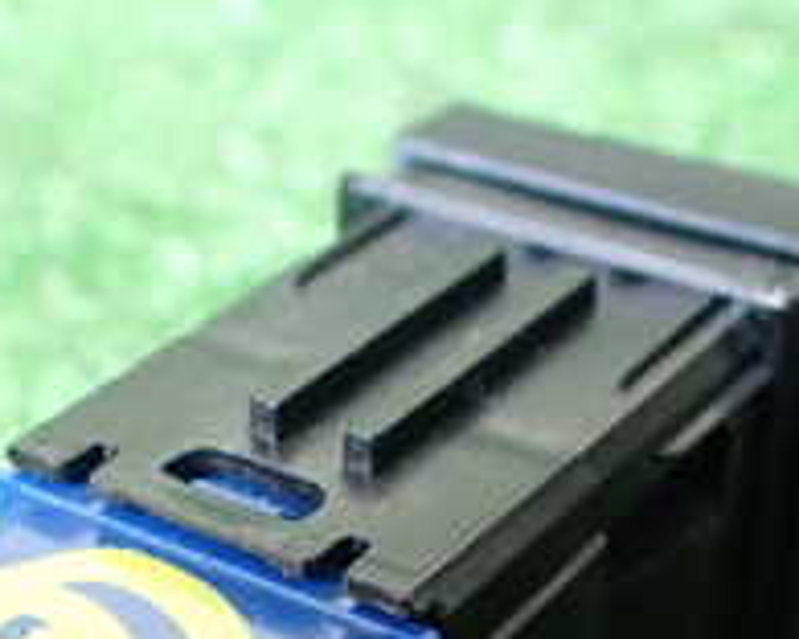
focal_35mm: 90
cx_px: 266
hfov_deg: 21.2
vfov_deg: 16.8
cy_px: 619
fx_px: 2128
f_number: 2.3
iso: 800
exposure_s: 1/60
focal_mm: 5.4
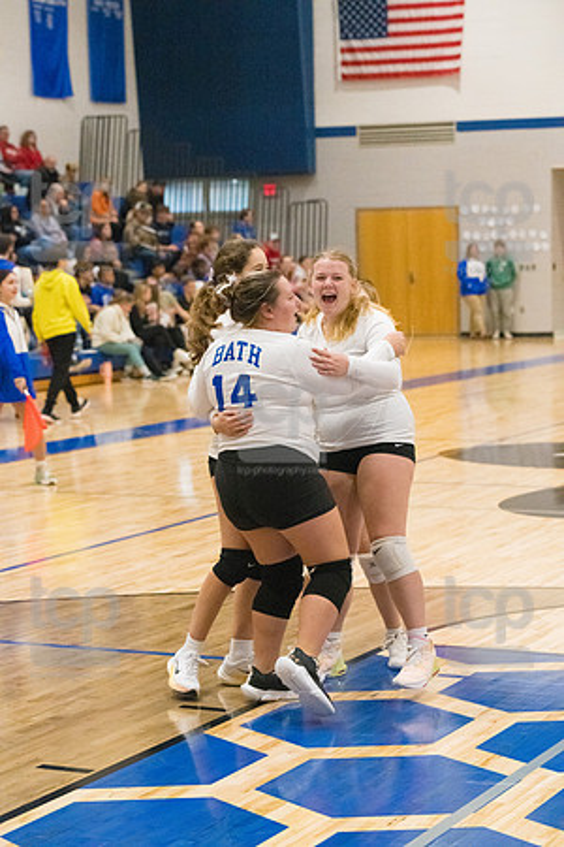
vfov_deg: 22.1
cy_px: 424
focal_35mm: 92
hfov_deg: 14.9
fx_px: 2162
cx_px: 282
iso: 10000
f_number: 4.5
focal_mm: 92
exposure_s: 1/1600
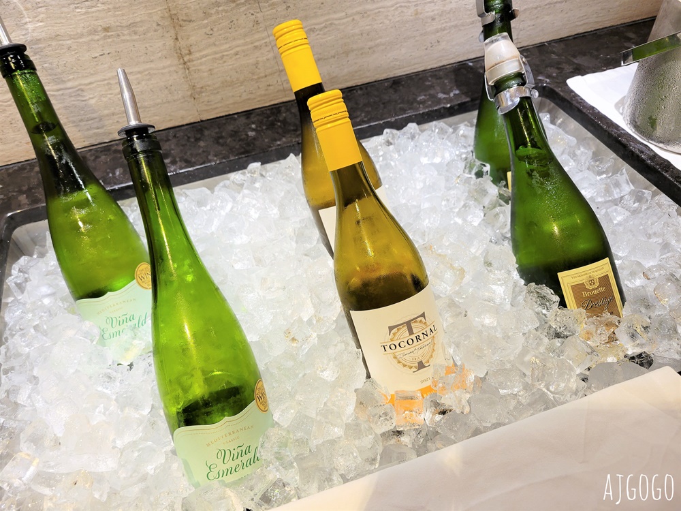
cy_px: 256
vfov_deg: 53.1
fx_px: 511
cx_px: 340
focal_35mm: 26
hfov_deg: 67.3
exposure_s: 1/40
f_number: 1.8
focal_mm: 5.4
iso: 160
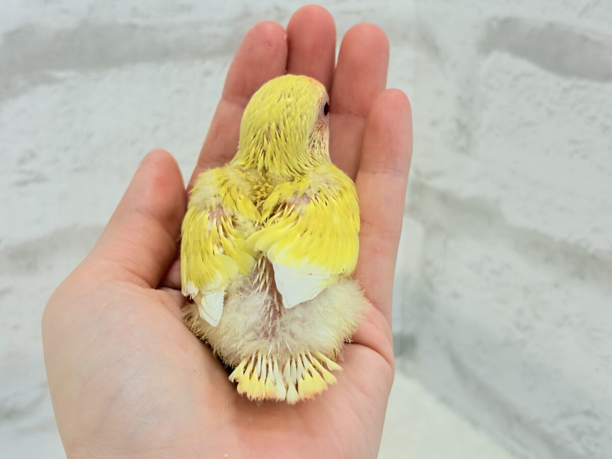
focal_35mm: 52
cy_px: 230
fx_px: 919
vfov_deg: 28.0
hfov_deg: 36.8
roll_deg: +1.7
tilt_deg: -18.6
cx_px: 306
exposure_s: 1/146
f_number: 1.6
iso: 64
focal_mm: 5.96
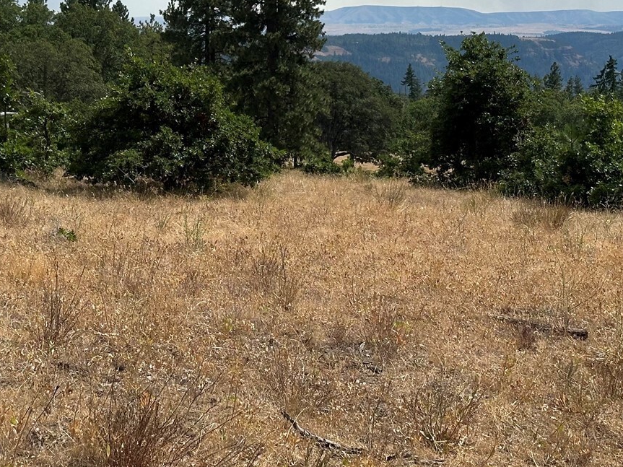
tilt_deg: -3.8
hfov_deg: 21.9
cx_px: 186
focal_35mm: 89
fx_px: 1602
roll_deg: +0.1
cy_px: 122
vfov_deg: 16.5
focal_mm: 6.86
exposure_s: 1/5882
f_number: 1.78
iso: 64
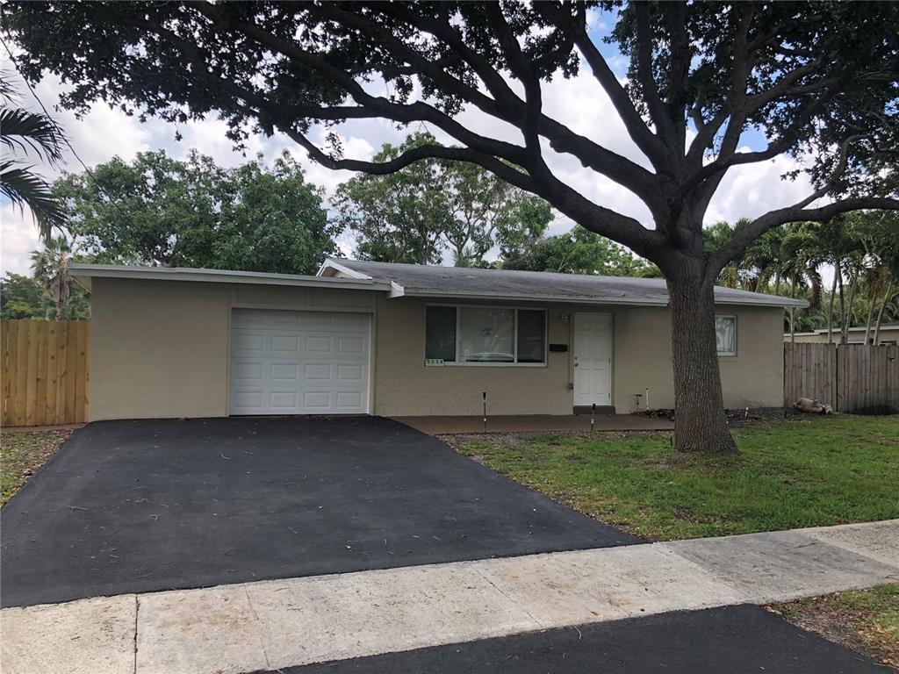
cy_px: 337
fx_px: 727
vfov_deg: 49.7
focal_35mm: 28
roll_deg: -0.6
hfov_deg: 63.4
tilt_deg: +2.0
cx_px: 450
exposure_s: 1/750
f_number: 1.8
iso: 20
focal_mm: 4
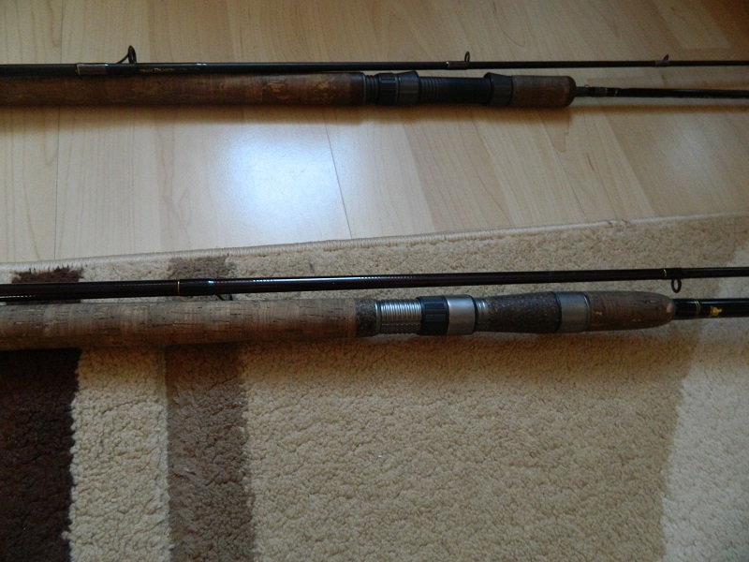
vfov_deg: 54.9
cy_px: 281
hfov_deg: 69.4
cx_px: 374
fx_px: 541
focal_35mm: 25
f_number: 3.1
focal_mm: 4.5
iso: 400
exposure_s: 1/30
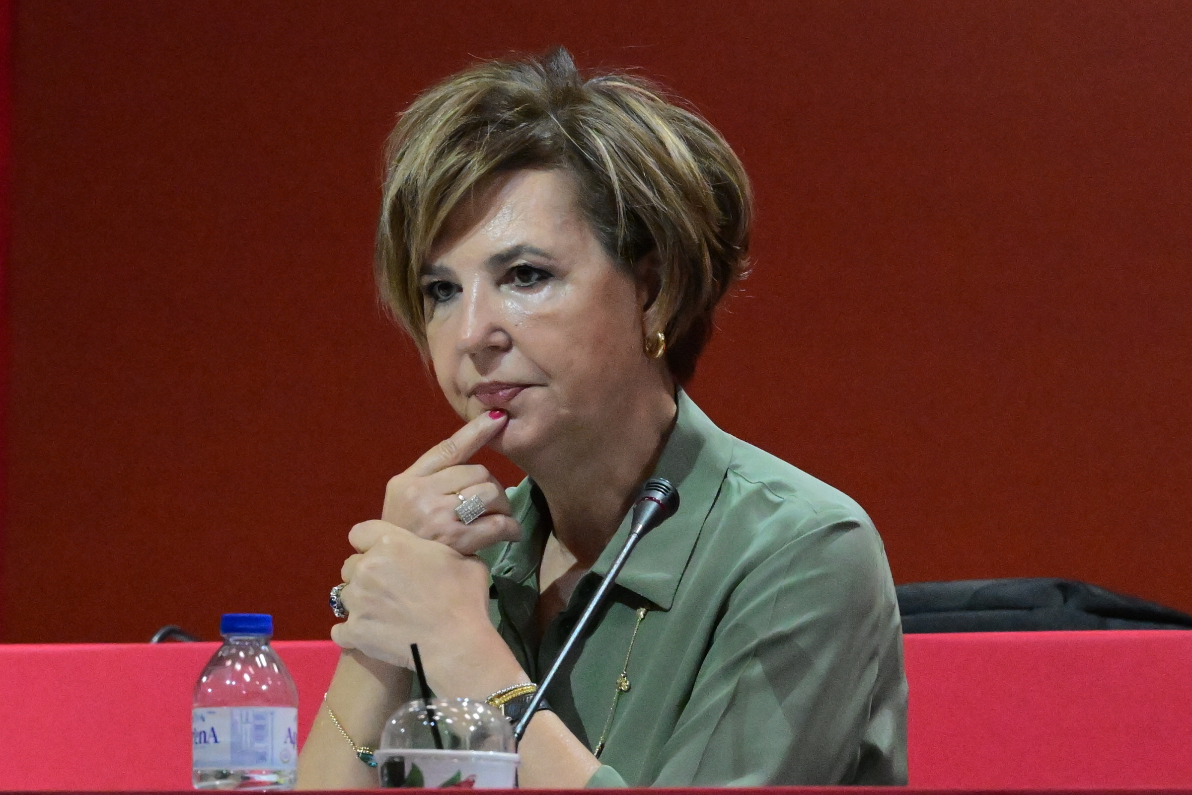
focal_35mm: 300
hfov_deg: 6.9
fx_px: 9933
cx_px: 596
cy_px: 398
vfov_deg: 4.6
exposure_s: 1/800
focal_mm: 200
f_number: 8
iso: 10000
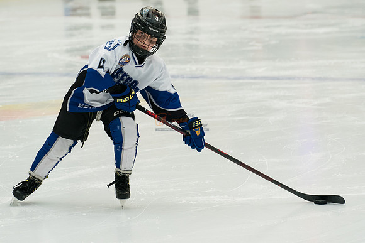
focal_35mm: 297
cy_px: 94
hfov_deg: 6.9
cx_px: 148
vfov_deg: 4.6
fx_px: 3014
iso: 1600
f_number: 3.5
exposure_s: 1/1600
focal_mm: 150
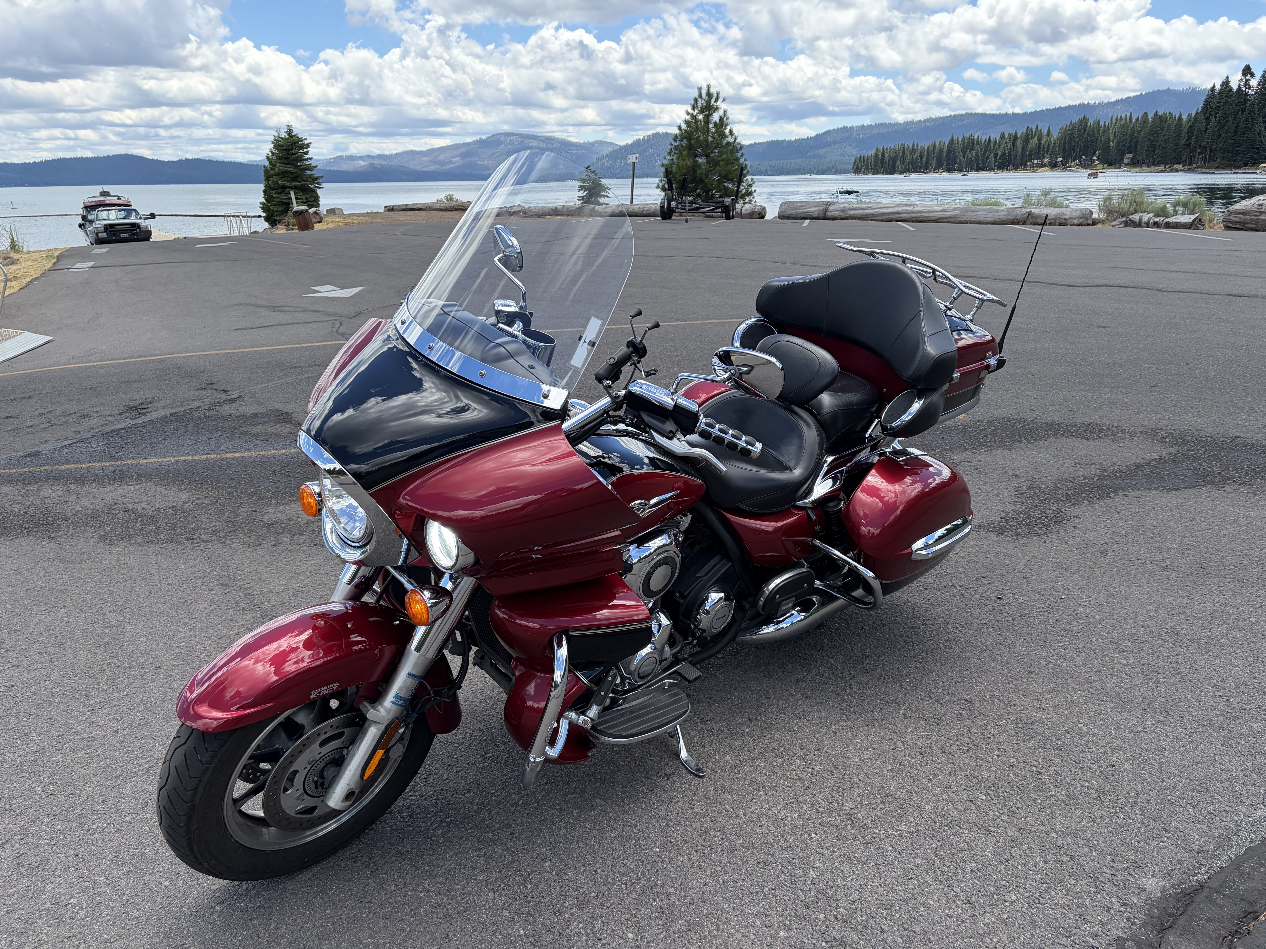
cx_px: 633
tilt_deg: -16.9
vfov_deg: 53.1
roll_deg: +1.4
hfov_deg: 67.3
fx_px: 951
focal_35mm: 26
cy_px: 474
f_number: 1.6
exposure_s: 1/1420
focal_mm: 5.96
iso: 64
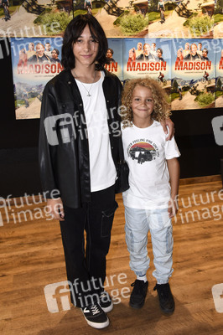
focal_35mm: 28
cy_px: 168
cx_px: 112
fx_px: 261
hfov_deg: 46.3
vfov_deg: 65.5
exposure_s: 1/100
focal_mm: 28
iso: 1250
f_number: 6.3
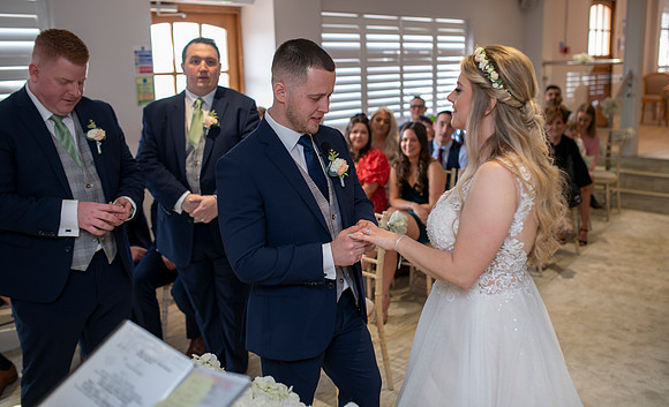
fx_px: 650
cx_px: 334
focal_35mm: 36
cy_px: 184
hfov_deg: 54.4
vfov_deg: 34.7
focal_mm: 35
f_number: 2.5
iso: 200
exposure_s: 1/100
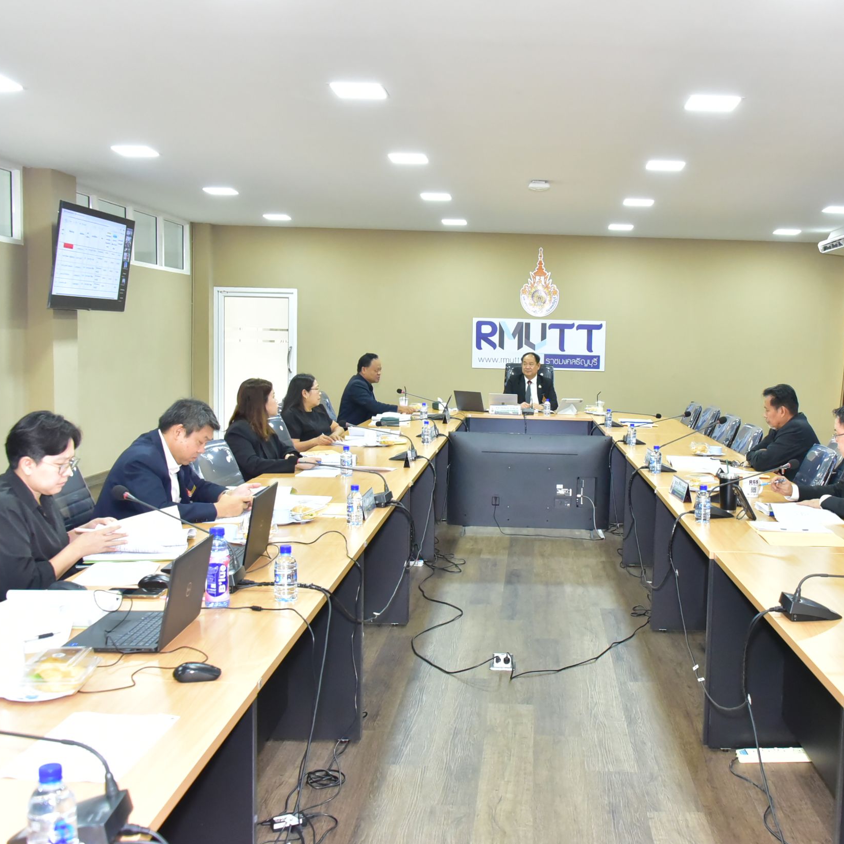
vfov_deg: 46.0
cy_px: 424
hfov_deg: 45.6
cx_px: 533
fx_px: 993
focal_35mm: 36
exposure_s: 1/200
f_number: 5.6
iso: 6400
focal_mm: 28
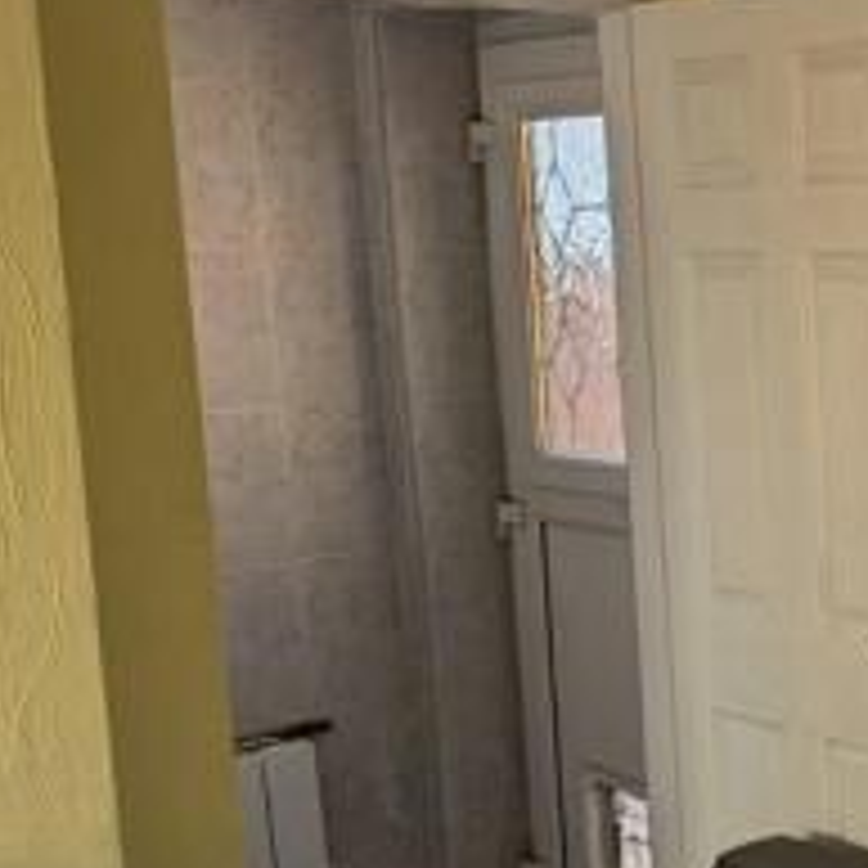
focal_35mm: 64
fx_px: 1816
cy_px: 497
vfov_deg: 26.9
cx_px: 1259
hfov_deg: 22.6
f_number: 1.85
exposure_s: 1/160
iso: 60
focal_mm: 6.81
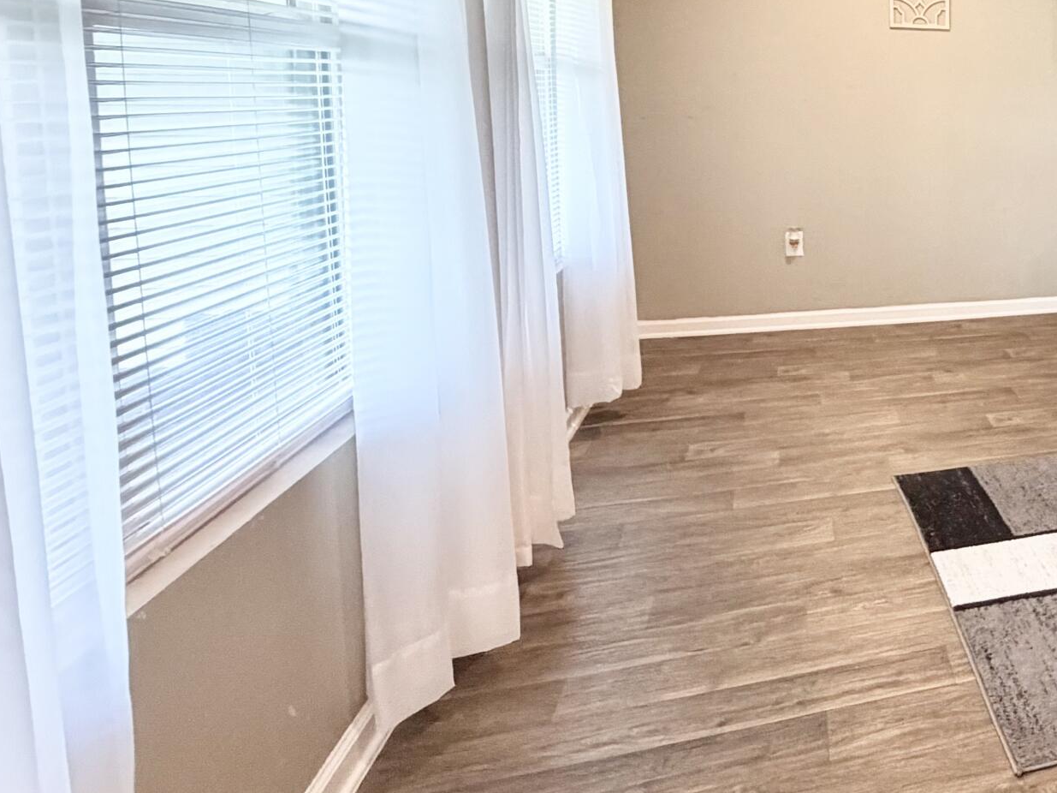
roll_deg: -1.0
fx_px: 1038
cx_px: 1260
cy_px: 188
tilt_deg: -4.3
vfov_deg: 40.5
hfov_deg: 39.5
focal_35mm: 34
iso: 500
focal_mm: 2.22
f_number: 2.2
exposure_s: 1/60
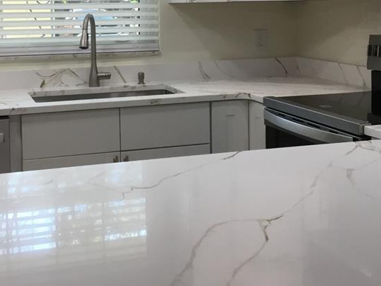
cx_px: 164
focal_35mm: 59
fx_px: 650
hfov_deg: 32.6
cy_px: 45
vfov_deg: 24.3
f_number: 2.4
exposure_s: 1/40
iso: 25
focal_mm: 3.3
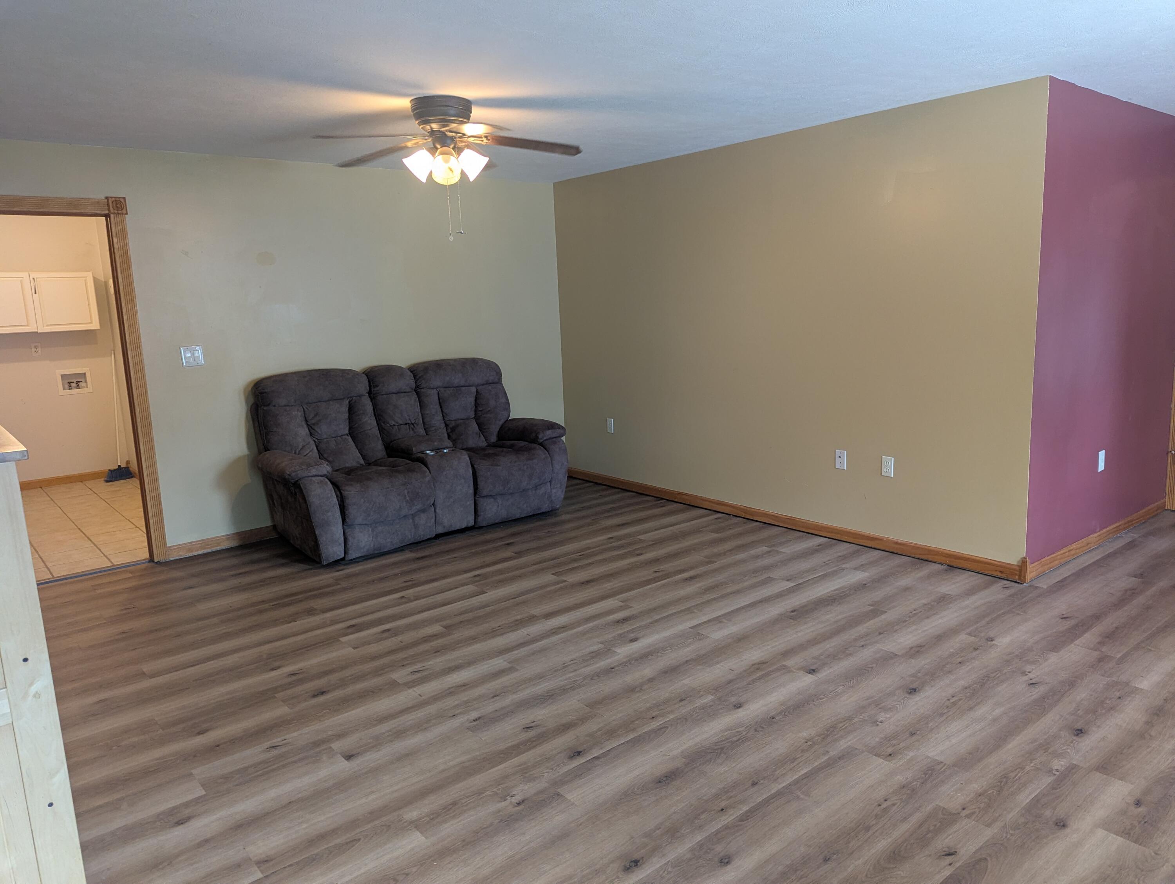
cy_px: 442
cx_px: 588
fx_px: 816
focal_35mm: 24
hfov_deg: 71.5
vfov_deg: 56.9
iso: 271
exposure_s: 1/60
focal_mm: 6.81
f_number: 1.85
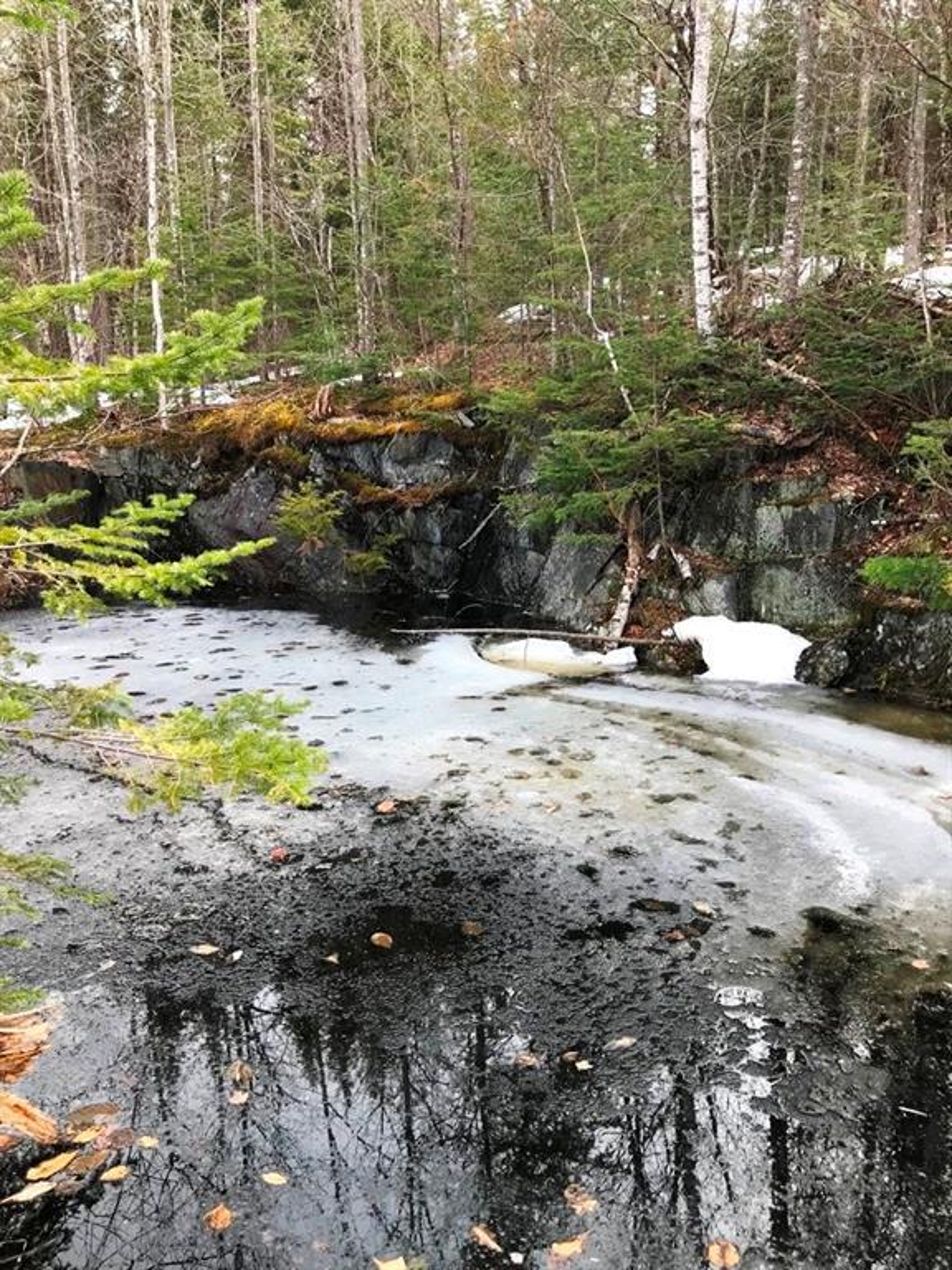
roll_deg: +1.4
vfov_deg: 63.4
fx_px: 1027
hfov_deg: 49.7
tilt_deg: -9.6
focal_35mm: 28
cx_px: 476
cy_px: 635
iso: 20
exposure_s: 1/304
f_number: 1.8
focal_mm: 3.99
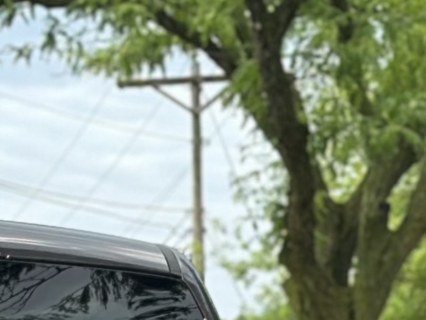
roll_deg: +1.3
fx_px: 3582
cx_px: -56
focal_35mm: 291
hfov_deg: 6.8
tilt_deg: -1.8
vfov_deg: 5.0
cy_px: 766
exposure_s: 1/172
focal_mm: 6.86
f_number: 1.78
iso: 100
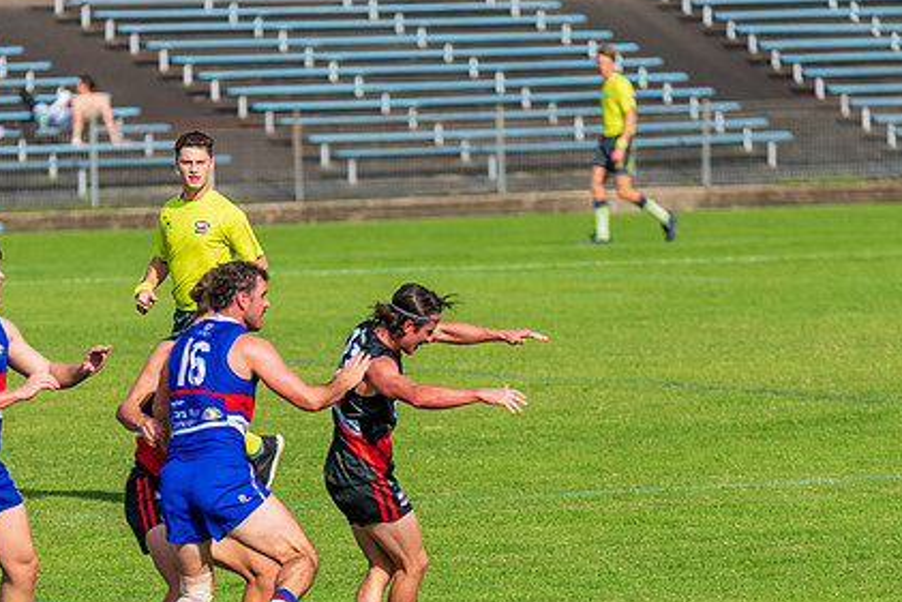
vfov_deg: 2.6
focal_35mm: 523
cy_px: 380
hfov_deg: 3.9
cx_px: 324
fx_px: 13108
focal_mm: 380
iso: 800
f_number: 6.3
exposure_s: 1/2500
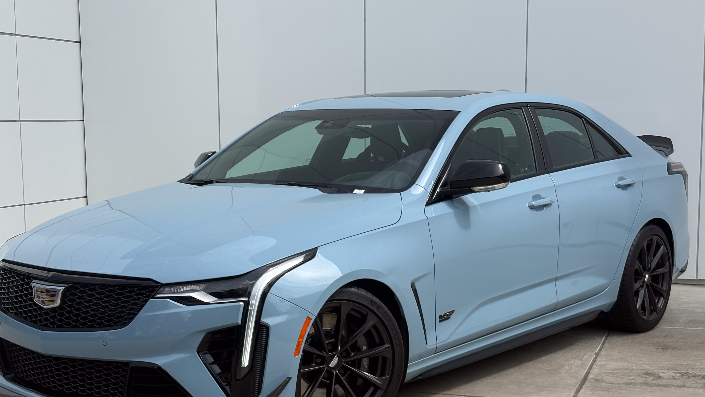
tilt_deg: -6.7
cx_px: 320
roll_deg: -0.2
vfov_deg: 19.3
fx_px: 1159
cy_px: 279
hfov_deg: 33.8
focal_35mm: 62
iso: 50
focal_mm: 5.96
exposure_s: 1/4065
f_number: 1.6
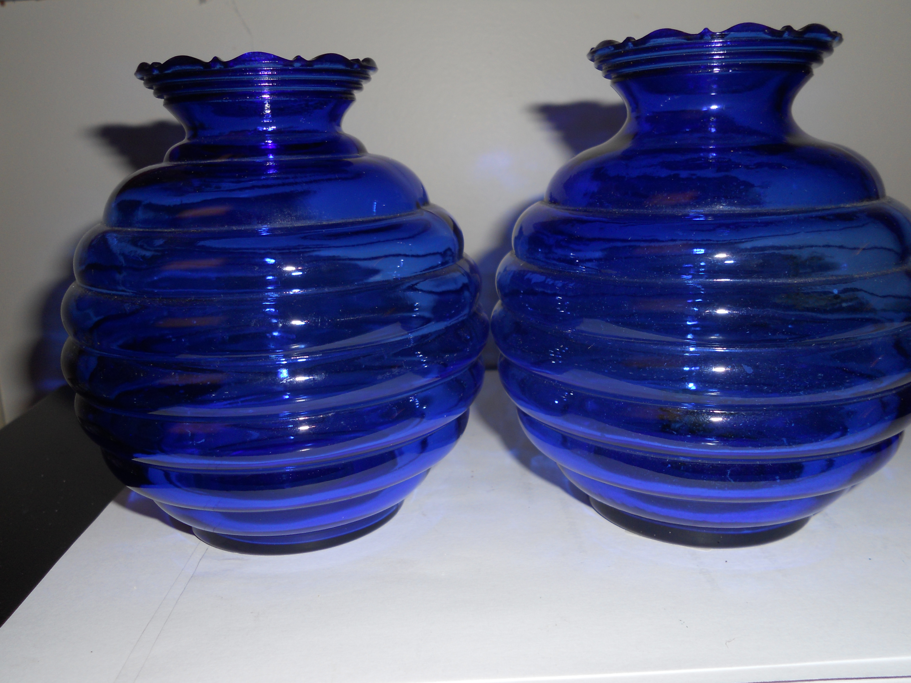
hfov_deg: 56.8
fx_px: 842
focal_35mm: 32
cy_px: 342
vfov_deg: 44.2
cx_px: 456
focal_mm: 5.8
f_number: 8.8
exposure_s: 1/25
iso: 80
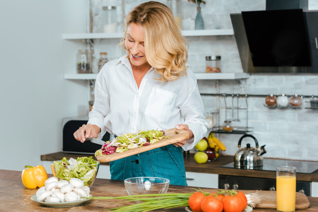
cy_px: 106
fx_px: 619
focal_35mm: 70
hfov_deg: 28.8
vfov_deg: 19.5
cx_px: 159
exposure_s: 1/200
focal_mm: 70
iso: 125
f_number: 4.5
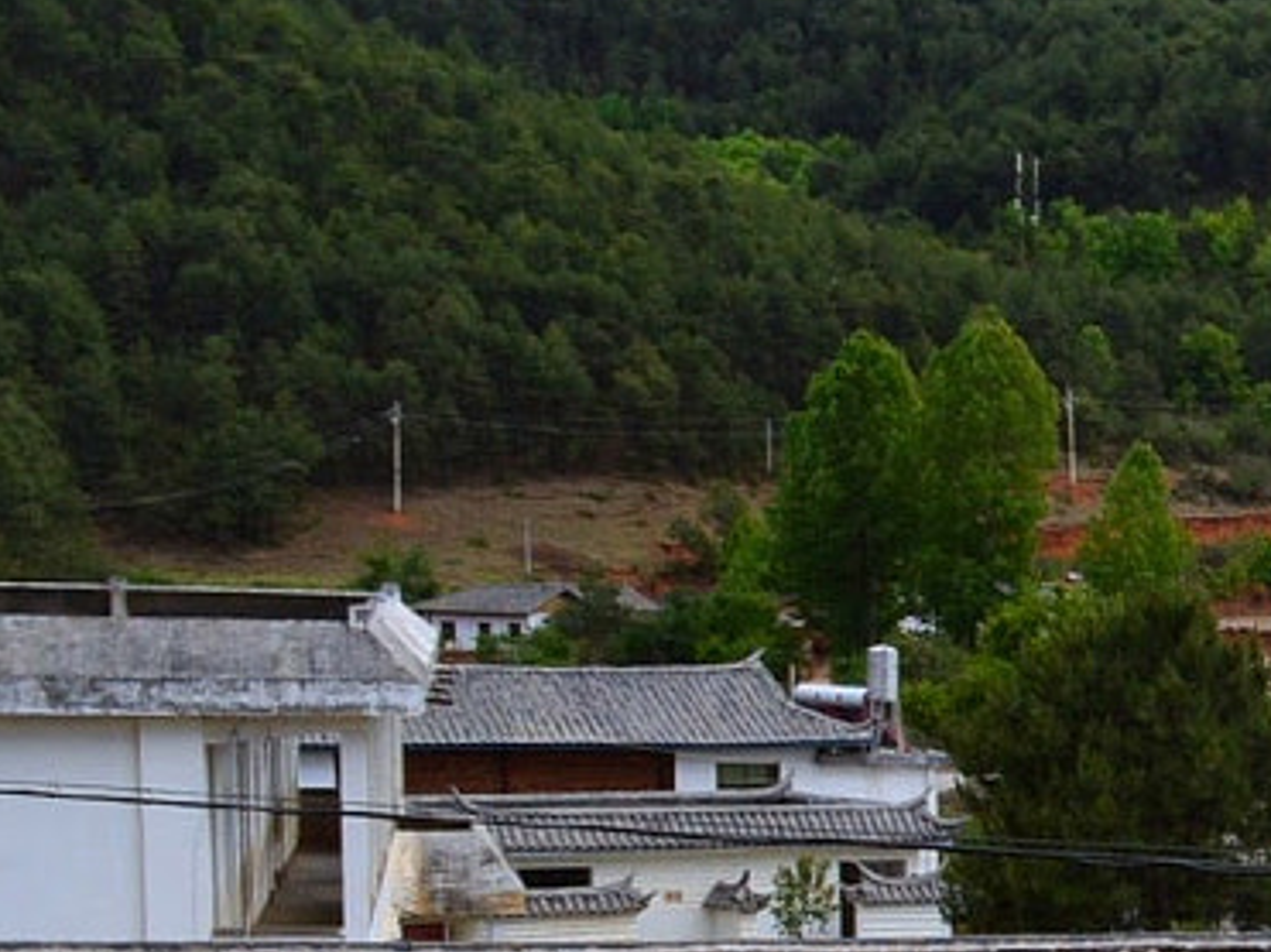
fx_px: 4111
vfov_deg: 13.0
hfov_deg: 15.2
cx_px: 2292
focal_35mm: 112
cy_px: 1044
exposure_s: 1/320
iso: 400
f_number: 10
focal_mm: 18
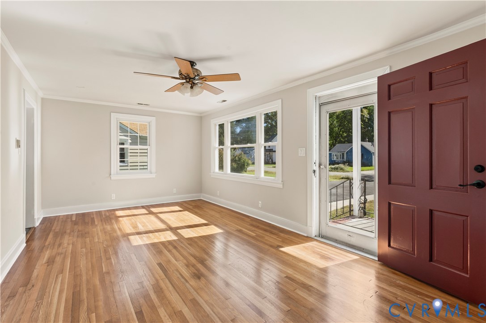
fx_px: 216
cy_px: 162
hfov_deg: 96.8
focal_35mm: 16
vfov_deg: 73.7
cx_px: 243
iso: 320
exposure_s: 1/50
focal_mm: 16
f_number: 9
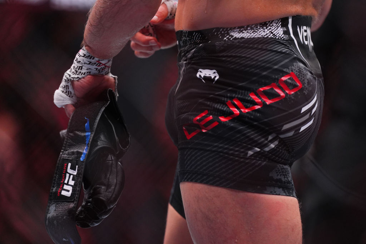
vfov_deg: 6.9
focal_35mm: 200
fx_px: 2033
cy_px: 122
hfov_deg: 10.3
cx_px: 183
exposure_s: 1/1600
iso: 2500
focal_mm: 200
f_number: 2.8
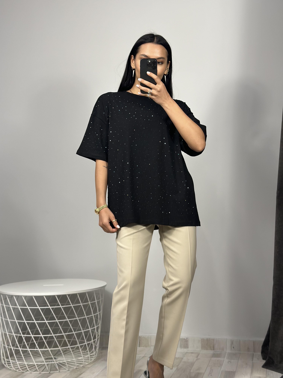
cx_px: 142
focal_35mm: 48
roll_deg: -0.1
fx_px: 523
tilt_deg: -30.6
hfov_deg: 30.3
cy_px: 189
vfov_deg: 39.7
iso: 125
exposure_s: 1/100
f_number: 1.78
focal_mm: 6.86
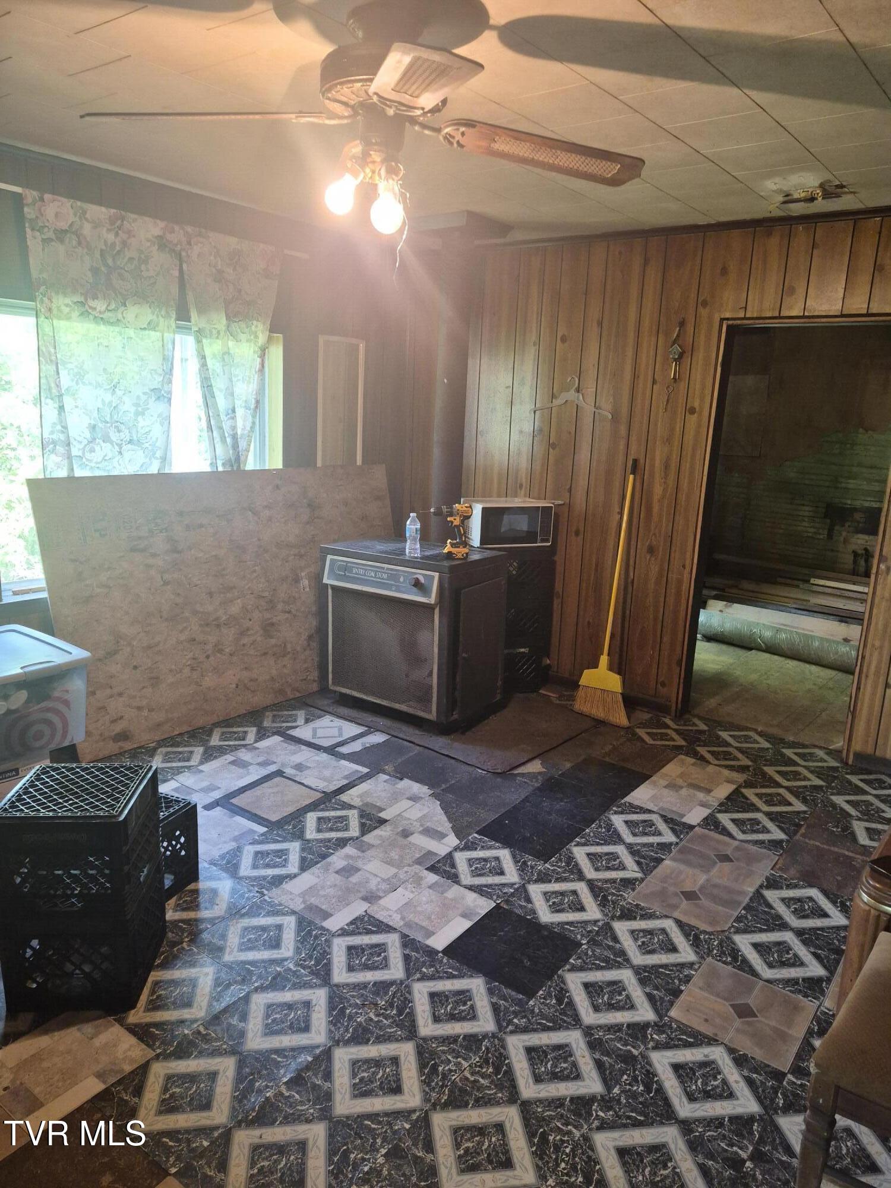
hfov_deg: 58.9
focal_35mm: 23
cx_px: 446
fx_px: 789
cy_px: 594
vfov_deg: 73.9
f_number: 1.8
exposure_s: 1/120
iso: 640
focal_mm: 5.4
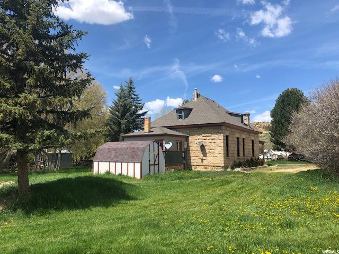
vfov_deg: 49.7
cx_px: 170
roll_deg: -0.6
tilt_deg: +6.1
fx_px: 274
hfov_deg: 63.4
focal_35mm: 28
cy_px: 127
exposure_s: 1/1715
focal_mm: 4
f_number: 1.8
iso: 20
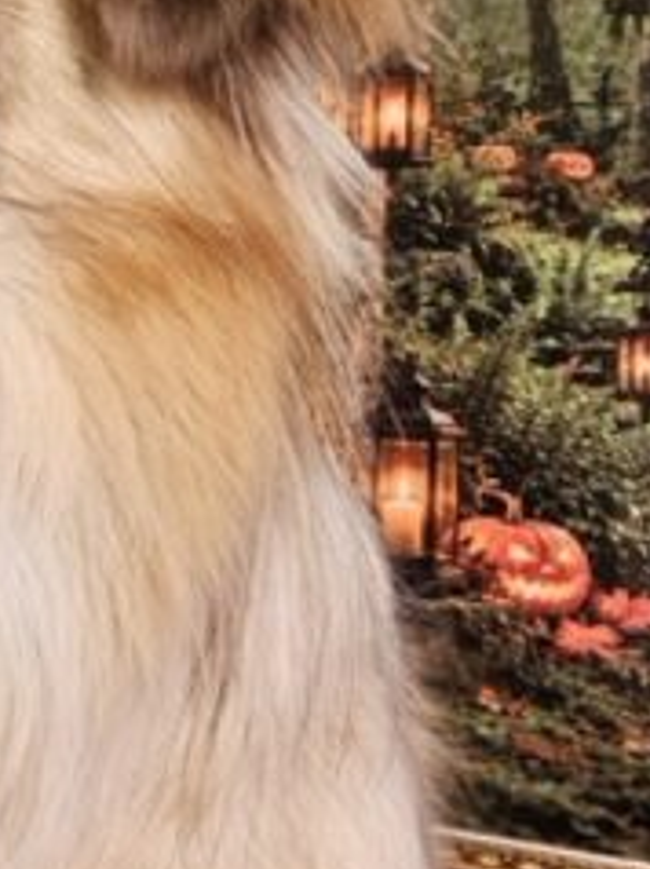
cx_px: 190
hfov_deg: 25.8
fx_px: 1405
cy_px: 277
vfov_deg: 34.0
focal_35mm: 56
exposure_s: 1/60
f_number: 2.2
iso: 100
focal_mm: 2.2
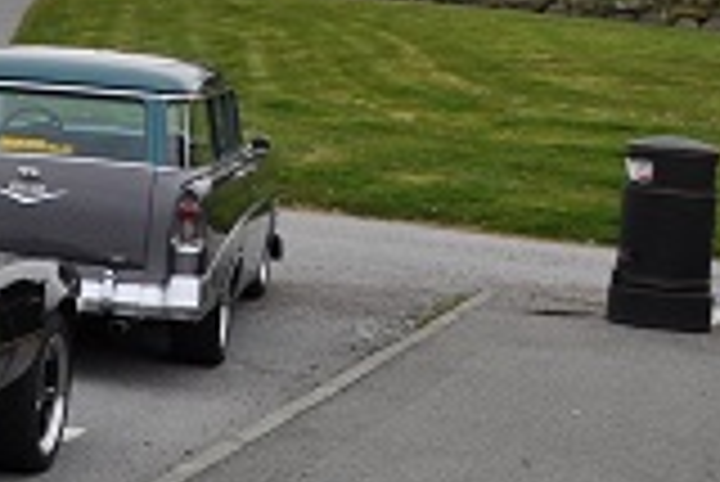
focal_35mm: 130
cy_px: -61
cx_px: -868
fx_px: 2602
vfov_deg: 10.4
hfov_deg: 12.9
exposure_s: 1/200
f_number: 7.1
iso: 200
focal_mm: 18
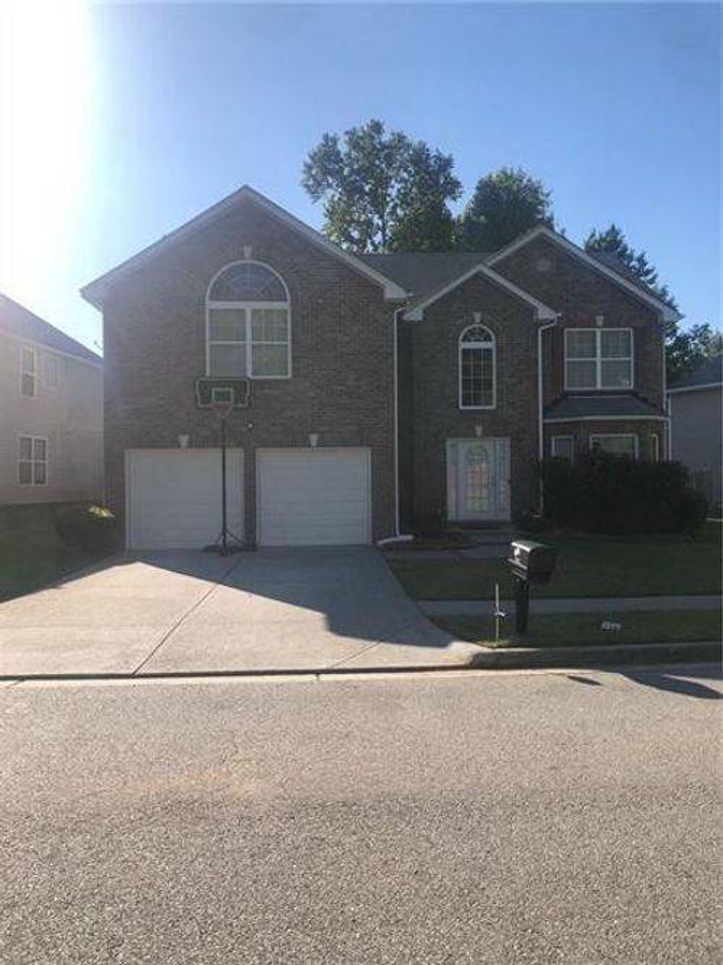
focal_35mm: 28
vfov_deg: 63.5
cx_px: 362
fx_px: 780
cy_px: 482
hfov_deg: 49.7
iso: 20
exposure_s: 1/1715
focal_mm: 3.99
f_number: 1.8
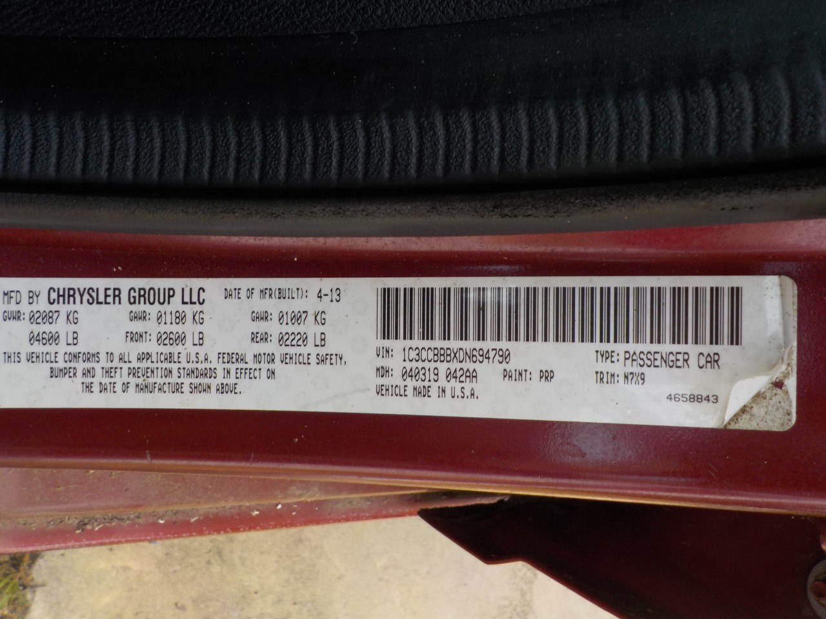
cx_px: 413
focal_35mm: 30
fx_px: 716
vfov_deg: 46.8
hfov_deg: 60.0
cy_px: 310
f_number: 3.3
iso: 125
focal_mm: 4.1
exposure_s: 1/100
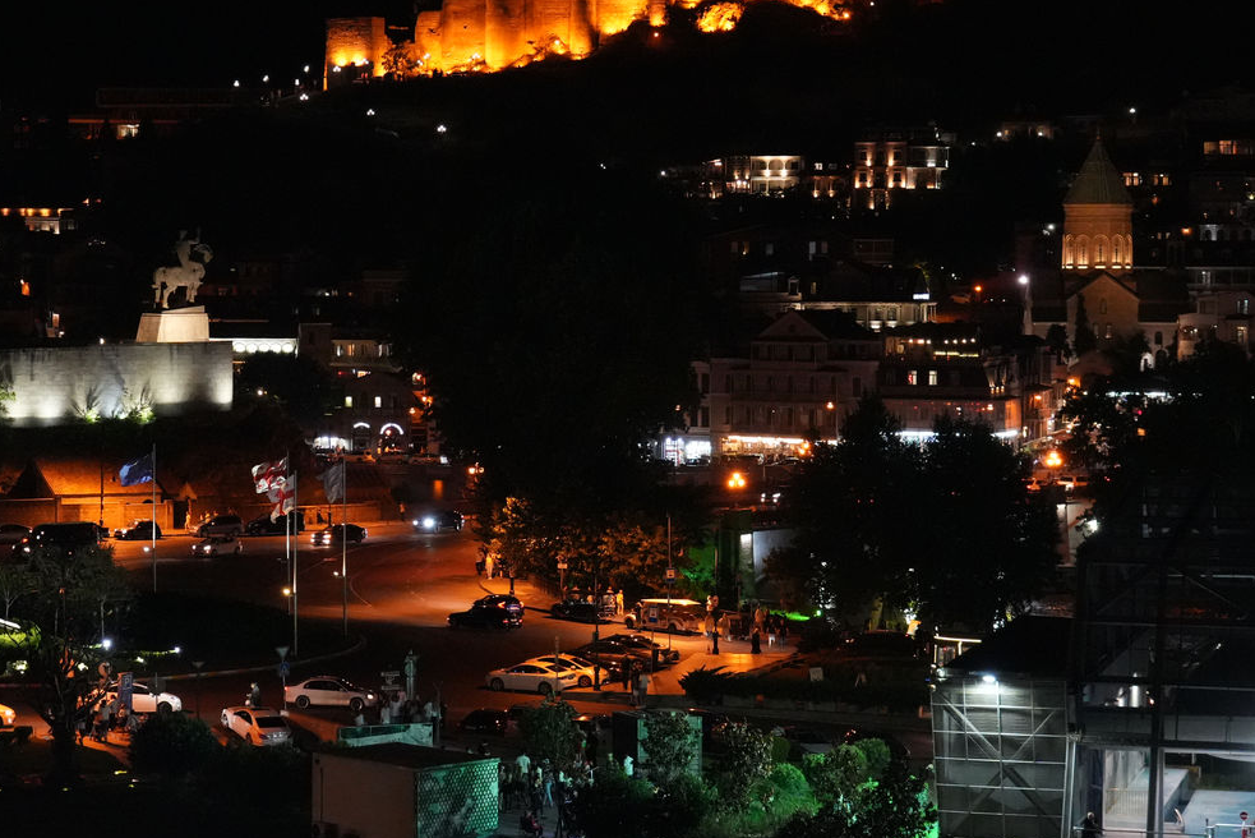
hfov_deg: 21.2
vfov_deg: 14.3
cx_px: 494
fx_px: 3347
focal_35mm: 96
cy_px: 402
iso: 12800
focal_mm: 59
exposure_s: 1/200
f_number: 4
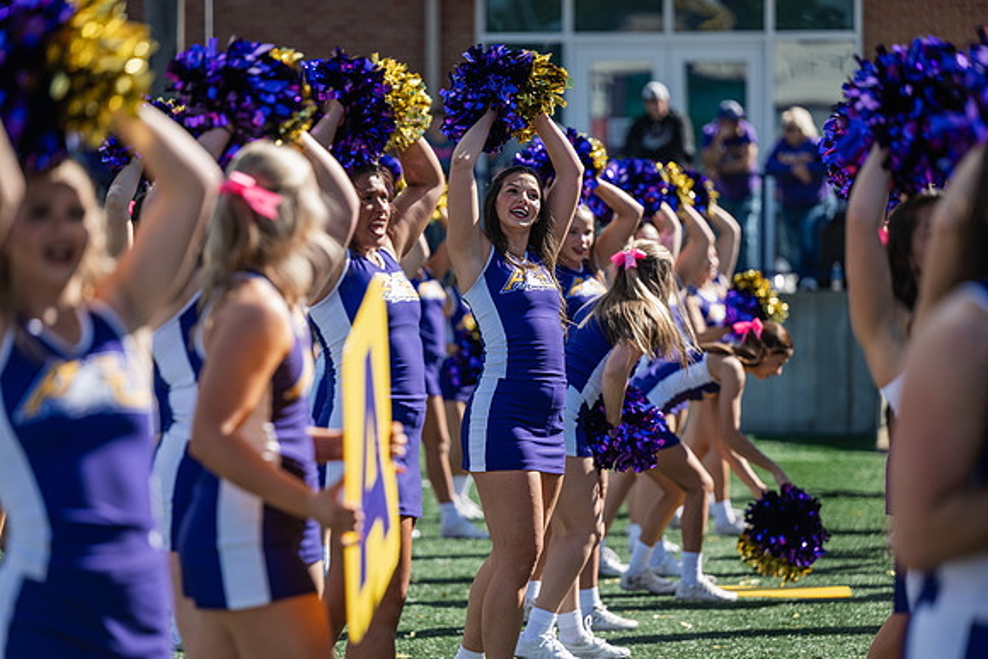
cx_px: 494
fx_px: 4392
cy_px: 330
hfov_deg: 12.8
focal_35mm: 160
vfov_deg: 8.6
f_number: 3.2
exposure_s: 1/640
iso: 80
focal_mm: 160
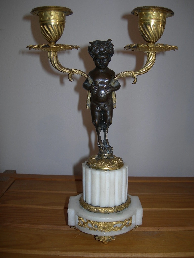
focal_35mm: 38
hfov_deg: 37.7
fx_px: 284
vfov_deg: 49.0
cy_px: 129
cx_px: 97
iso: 50
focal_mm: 7.8
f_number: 2.8
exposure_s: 1/60.1
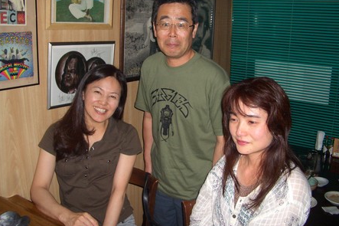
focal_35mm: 37
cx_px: 168
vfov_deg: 35.9
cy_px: 106
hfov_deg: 51.9
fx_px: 348
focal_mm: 5.8
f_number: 2.6
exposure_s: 1/60
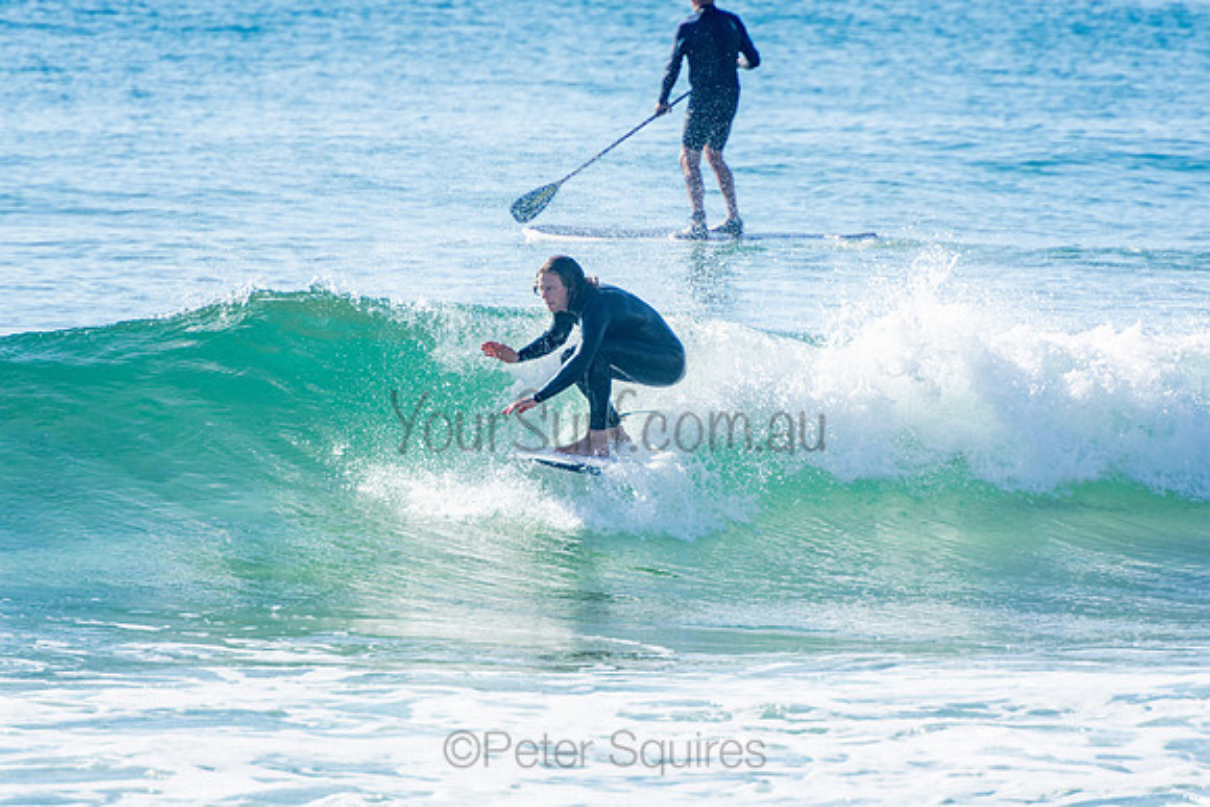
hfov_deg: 3.4
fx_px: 20170
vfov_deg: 2.3
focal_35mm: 600
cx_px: 605
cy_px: 404
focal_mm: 400
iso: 280
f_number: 5.6
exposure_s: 1/1250
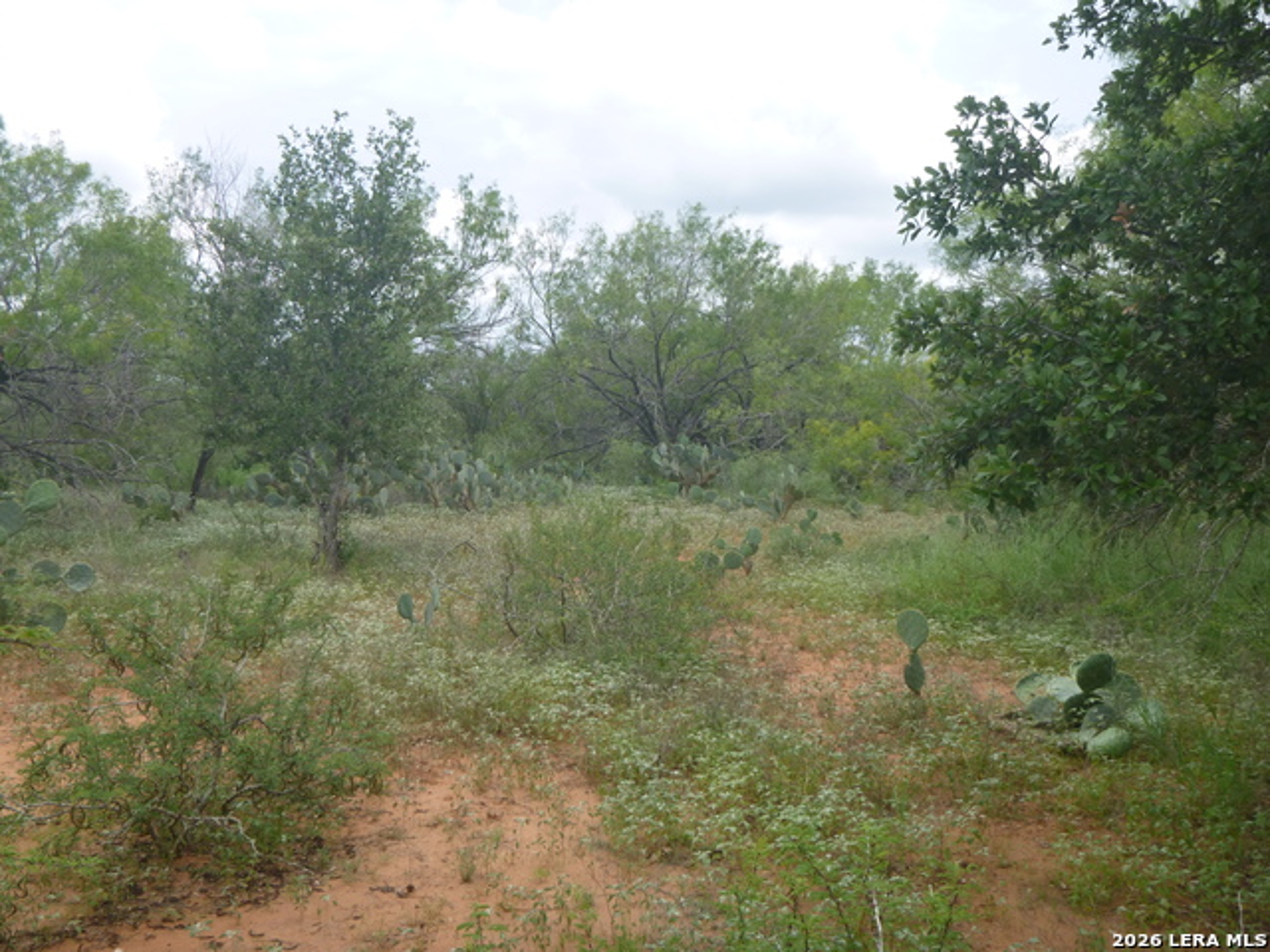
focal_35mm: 36
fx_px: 1321
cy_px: 476
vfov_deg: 39.7
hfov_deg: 51.4
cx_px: 635
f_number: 4.4
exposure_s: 1/320
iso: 100
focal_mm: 6.4
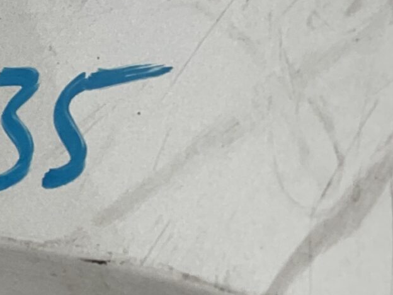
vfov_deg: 12.4
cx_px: -251
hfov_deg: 15.0
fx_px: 1351
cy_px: 125
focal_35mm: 119
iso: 16
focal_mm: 3
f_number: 1.8
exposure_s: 1/123
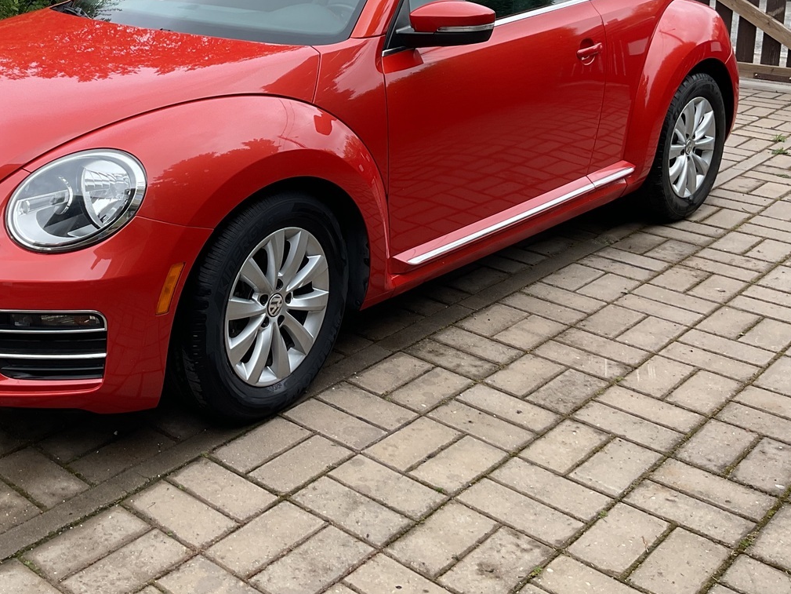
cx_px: 249
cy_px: 127
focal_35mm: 46
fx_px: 1051
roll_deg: -0.8
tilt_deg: -14.7
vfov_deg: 30.8
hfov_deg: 40.6
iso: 16
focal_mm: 3
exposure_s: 1/235
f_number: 1.8
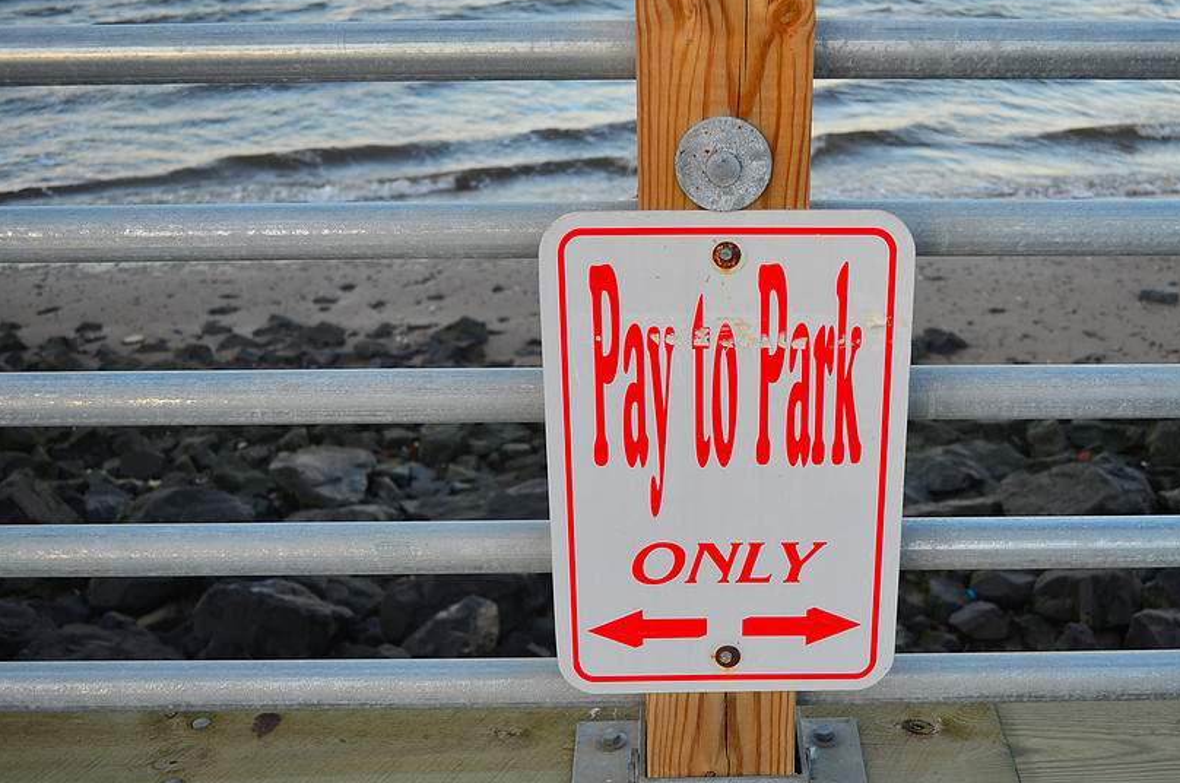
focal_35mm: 49
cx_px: 729
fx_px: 1604
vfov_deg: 27.4
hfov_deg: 40.2
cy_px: 392
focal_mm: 24
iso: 100
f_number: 4.2
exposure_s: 1/80
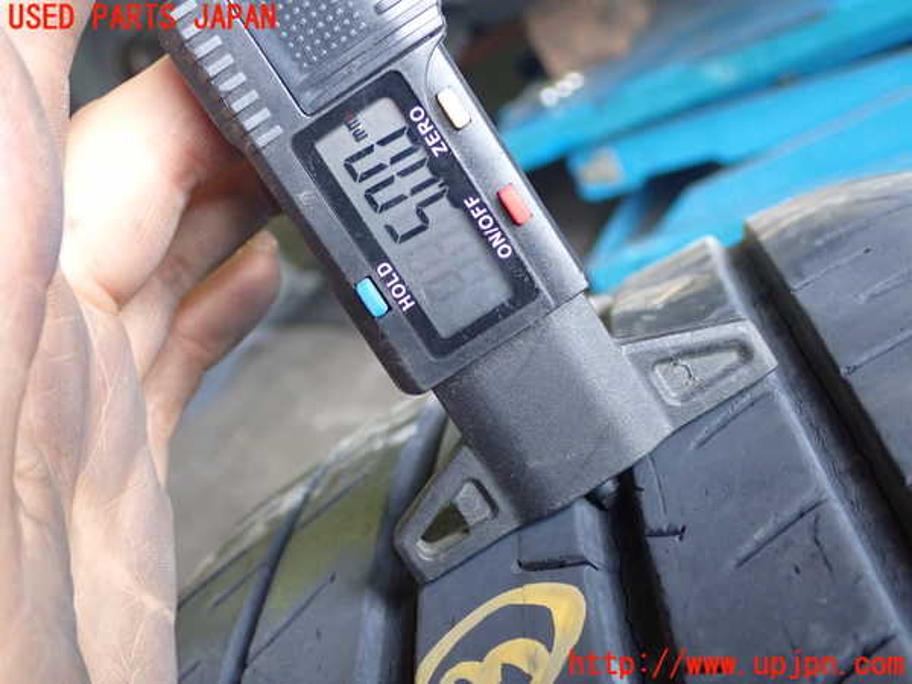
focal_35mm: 44
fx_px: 1159
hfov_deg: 42.9
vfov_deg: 32.9
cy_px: 342
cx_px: 456
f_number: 2.9
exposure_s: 1/40
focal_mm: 7.84
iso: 320
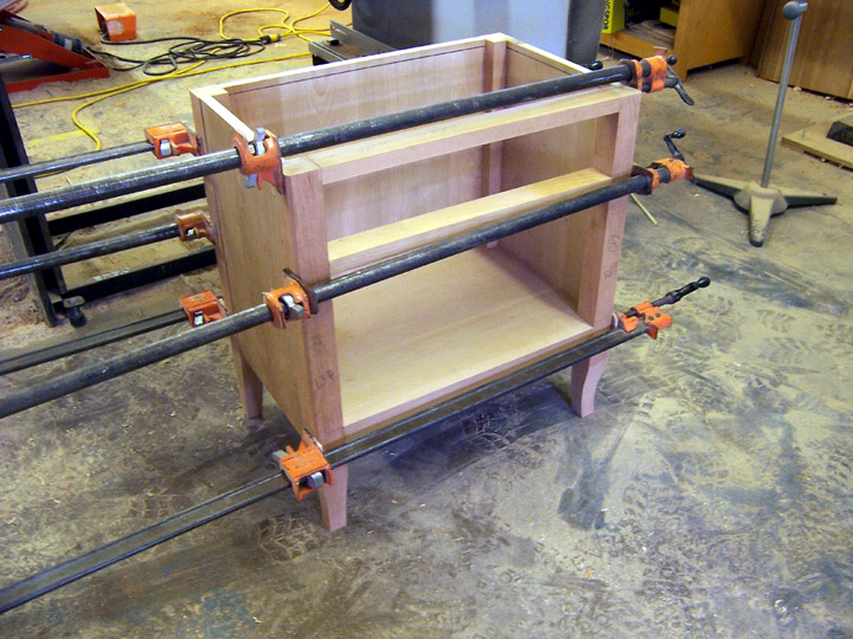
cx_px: 426
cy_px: 320
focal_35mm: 33
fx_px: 813
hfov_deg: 55.4
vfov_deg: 42.9
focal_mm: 5.5
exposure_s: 1/10
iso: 140
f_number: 3.4
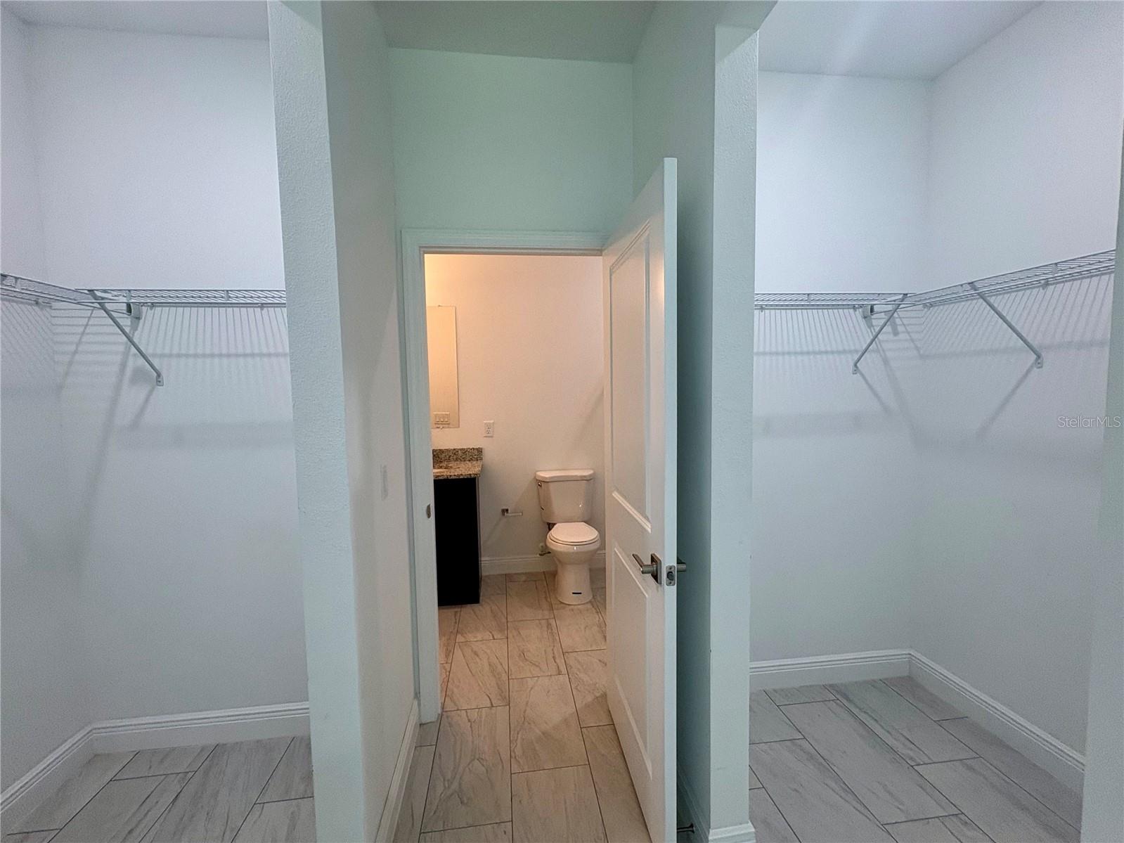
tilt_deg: -3.2
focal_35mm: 14
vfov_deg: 85.7
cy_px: 422
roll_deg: -1.2
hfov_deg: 102.1
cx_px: 562
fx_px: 455
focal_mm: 2.22
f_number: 2.2
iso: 160
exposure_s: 1/120
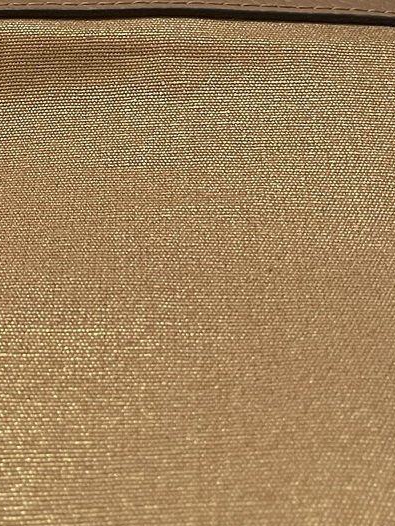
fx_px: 1155
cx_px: -17
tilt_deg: -78.5
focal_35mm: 76
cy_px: 0
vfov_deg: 24.5
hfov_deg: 18.8
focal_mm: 5.1
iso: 500
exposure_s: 1/60
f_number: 1.6
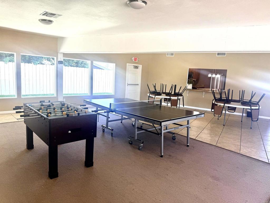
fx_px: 187
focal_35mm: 24
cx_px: 135
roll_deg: -3.9
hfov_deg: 71.6
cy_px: 102
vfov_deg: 56.8
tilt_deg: -7.7
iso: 80
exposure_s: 1/178
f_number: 1.78
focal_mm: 6.76
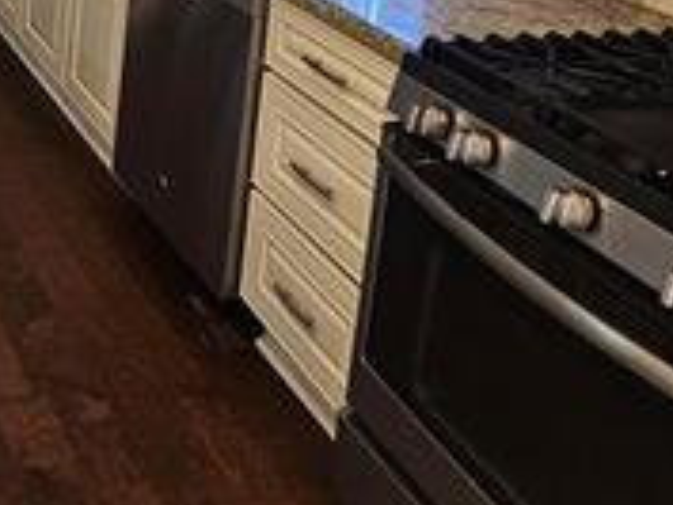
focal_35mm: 47
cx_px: -160
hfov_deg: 32.4
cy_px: -194
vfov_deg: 25.4
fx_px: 914
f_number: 2.2
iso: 250
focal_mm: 2.2
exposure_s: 1/60
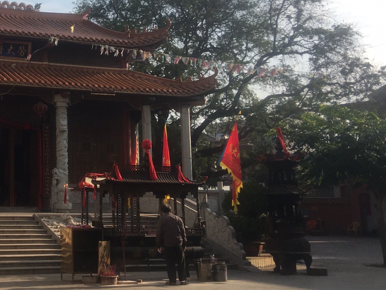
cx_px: 24
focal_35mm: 56
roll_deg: -1.9
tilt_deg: +11.1
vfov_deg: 26.0
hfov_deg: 32.3
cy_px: 102
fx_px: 625
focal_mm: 4.15
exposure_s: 1/1508
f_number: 2.2
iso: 25
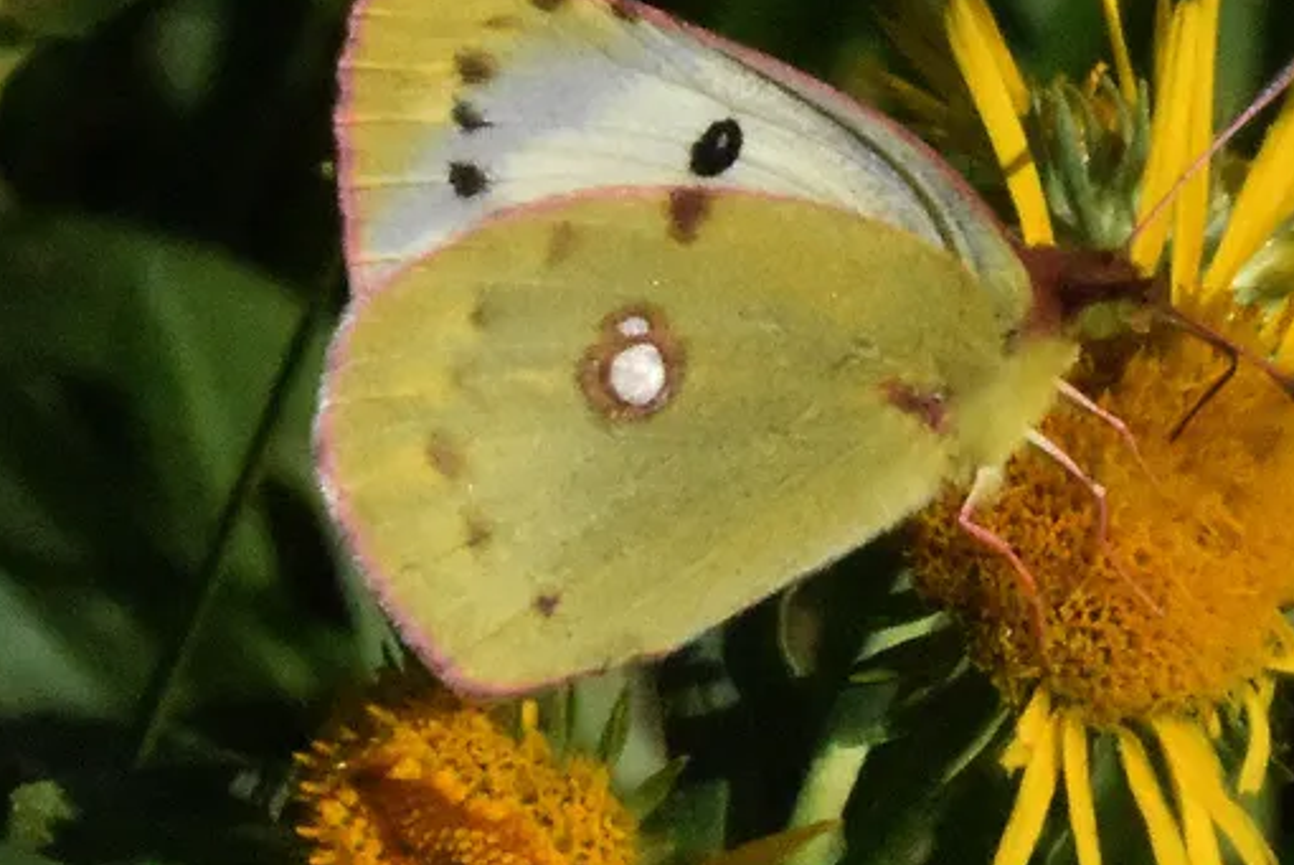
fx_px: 7109
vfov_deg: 7.0
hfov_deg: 10.4
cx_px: 665
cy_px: 327
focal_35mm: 198
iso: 5600
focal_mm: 105
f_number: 25
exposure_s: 1/4000
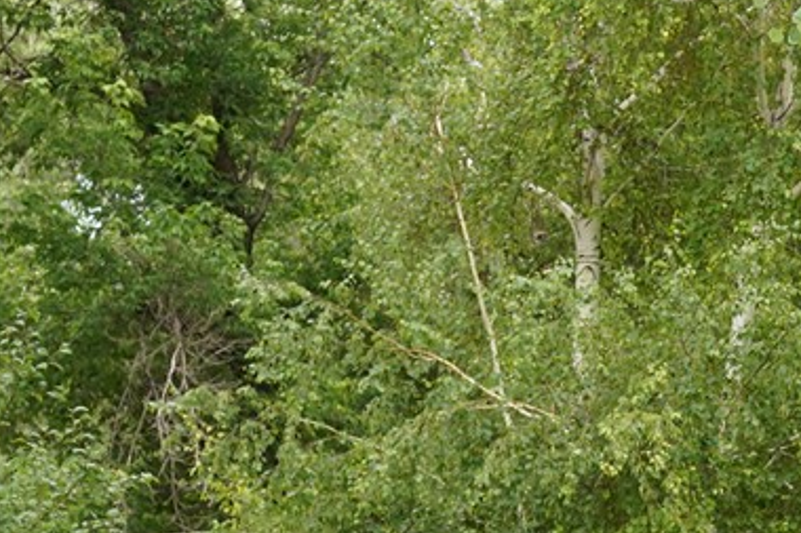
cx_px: 1579
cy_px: 801
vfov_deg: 7.5
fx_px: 3981
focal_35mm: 179
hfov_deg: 10.6
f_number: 7.1
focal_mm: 34
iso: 400
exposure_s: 1/100
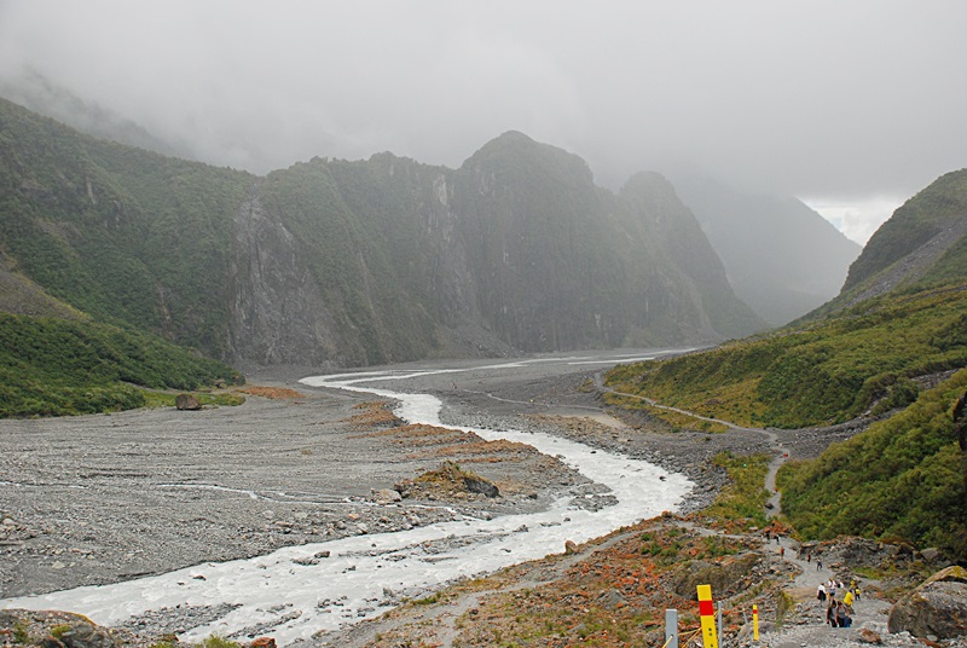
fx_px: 968
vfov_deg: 37.0
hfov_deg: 53.1
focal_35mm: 36
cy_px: 324
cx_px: 484
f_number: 5.6
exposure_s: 1/1000
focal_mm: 24
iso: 400
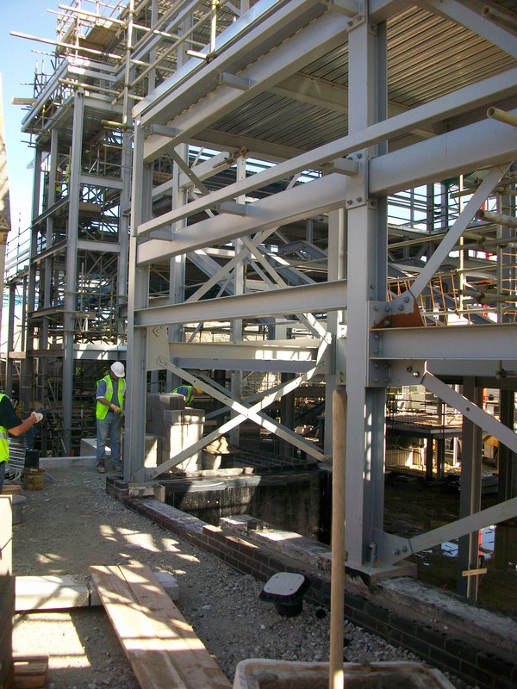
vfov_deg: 56.8
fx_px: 637
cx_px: 258
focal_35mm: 32
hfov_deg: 44.2
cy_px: 344
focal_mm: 5.7
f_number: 2.8
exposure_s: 1/250
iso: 64
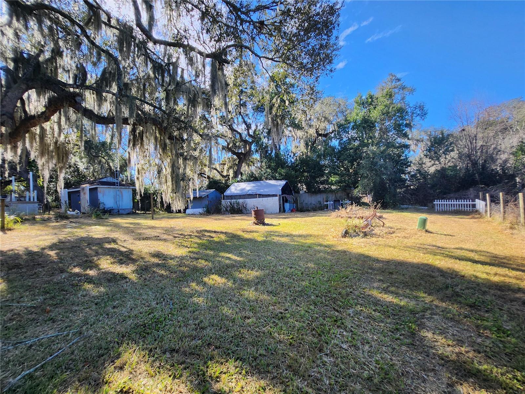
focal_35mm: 13
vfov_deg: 89.9
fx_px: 197
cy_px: 197
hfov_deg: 106.2
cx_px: 262
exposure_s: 1/280
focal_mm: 1.7
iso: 32
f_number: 2.2
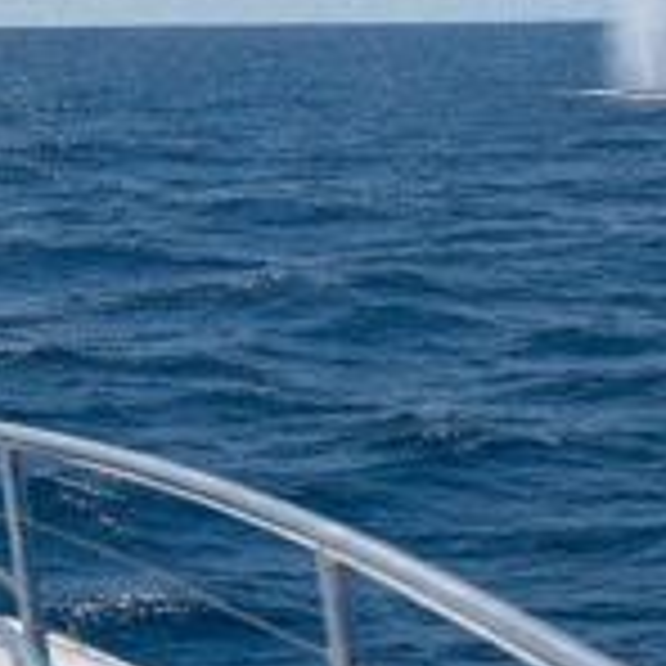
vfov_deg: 10.3
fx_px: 3679
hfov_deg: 10.1
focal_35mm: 169
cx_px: 873
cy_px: 216
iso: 500
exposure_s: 1/1250
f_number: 4.5
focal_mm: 49
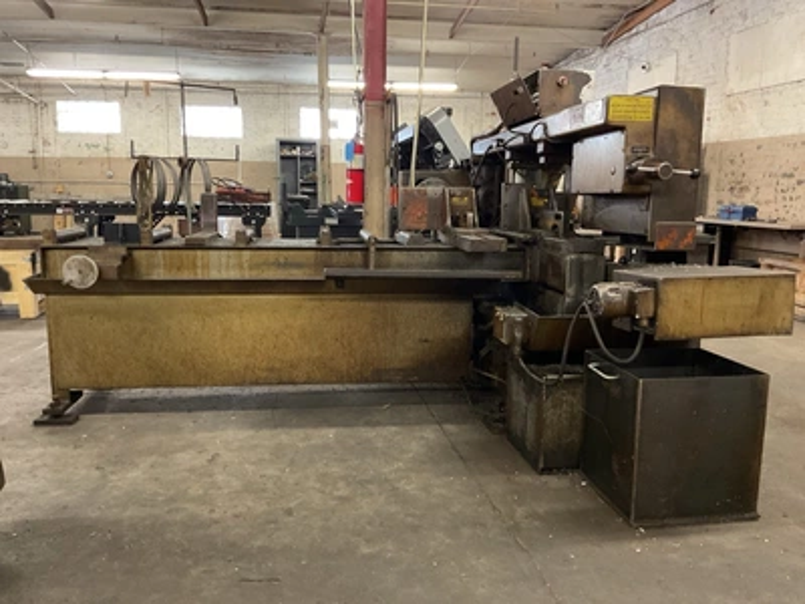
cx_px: 402
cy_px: 302
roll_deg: -2.5
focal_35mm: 29
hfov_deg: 61.7
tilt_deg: -11.1
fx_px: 674
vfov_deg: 48.2
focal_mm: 3
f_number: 1.8
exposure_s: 1/30
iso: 320
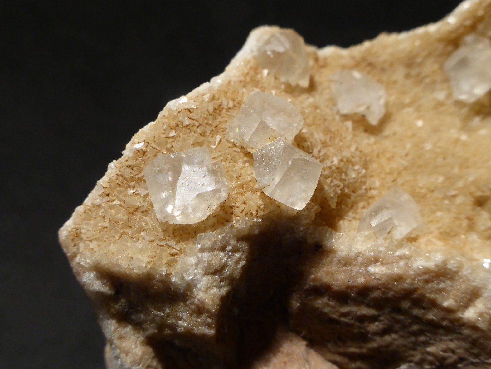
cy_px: 186
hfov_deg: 31.2
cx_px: 248
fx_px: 880
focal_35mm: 62
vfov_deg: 23.7
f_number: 4.7
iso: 400
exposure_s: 1/60
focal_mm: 10.3
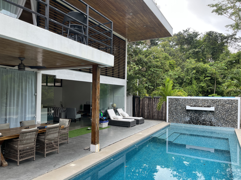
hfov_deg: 67.3
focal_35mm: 26
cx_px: 120
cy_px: 90
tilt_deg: +1.3
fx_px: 181
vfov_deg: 53.1
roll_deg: -0.6
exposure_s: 1/284
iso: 50
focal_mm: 5.1
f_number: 1.6
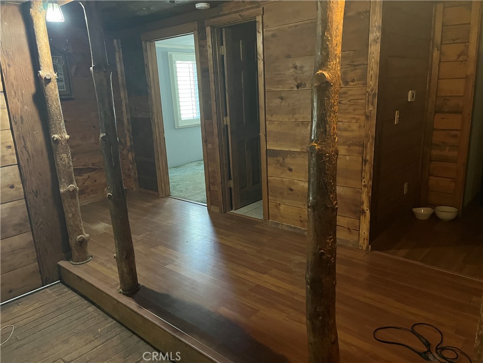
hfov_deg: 67.3
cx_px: 242
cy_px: 182
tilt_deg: -15.1
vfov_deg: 53.1
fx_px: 363
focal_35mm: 26
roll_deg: +2.9
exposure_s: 1/30
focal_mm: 5.1
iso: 640
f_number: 1.6
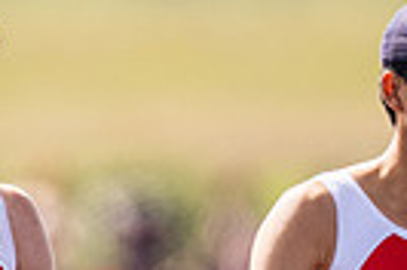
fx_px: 44359
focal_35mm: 3933
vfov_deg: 0.3
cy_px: 261
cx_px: -101
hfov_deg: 0.5
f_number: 4
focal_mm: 600
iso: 200
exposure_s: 1/2500
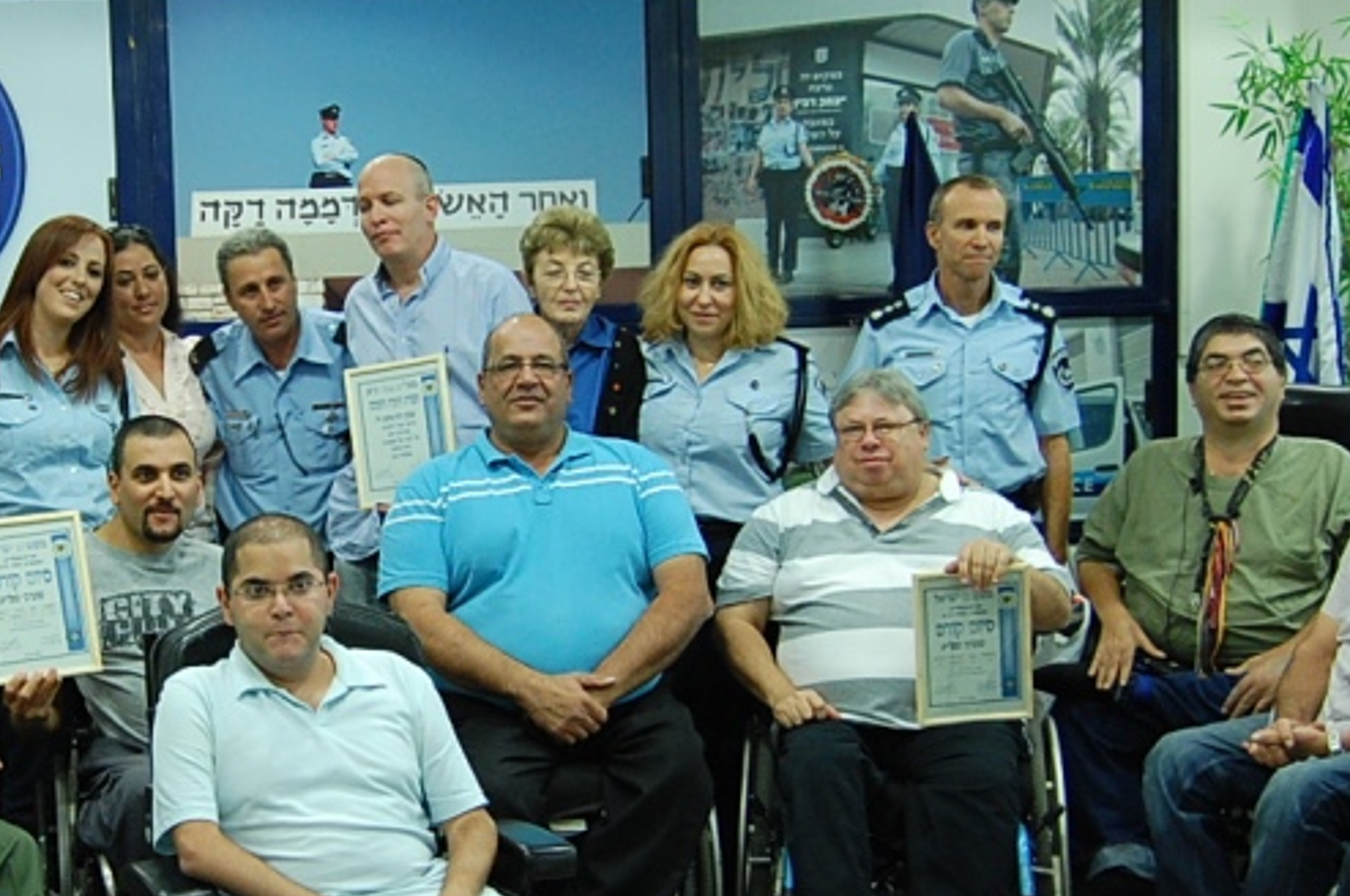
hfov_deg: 34.7
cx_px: 287
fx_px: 2097
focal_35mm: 56
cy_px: 512
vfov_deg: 24.1
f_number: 3.5
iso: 720
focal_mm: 18
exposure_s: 1/30
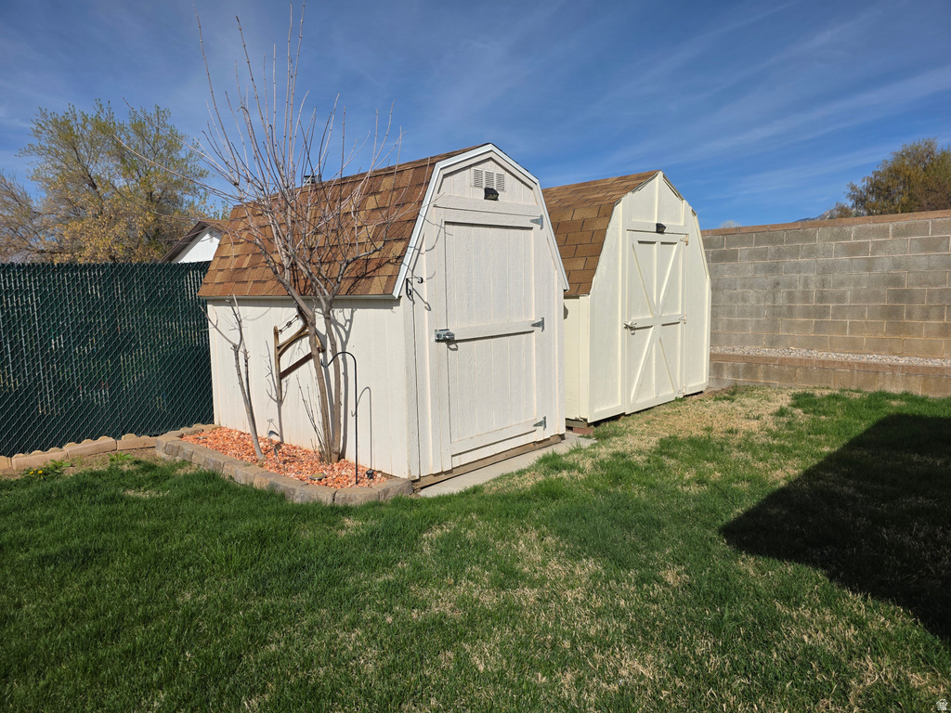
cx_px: 476
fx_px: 632
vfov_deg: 58.9
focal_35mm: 23
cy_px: 356
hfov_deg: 73.9
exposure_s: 1/7944
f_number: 1.7
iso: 64
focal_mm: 6.3
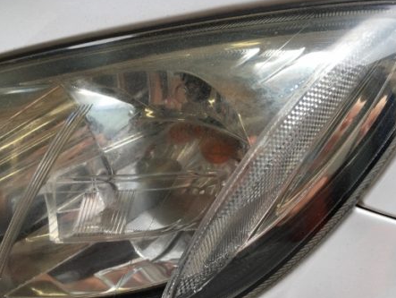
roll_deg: +8.8
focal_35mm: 36
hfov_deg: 51.2
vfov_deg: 39.6
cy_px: 172
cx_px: 216
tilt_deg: -43.1
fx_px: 412
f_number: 2.2
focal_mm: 4.15
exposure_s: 1/287
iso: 25
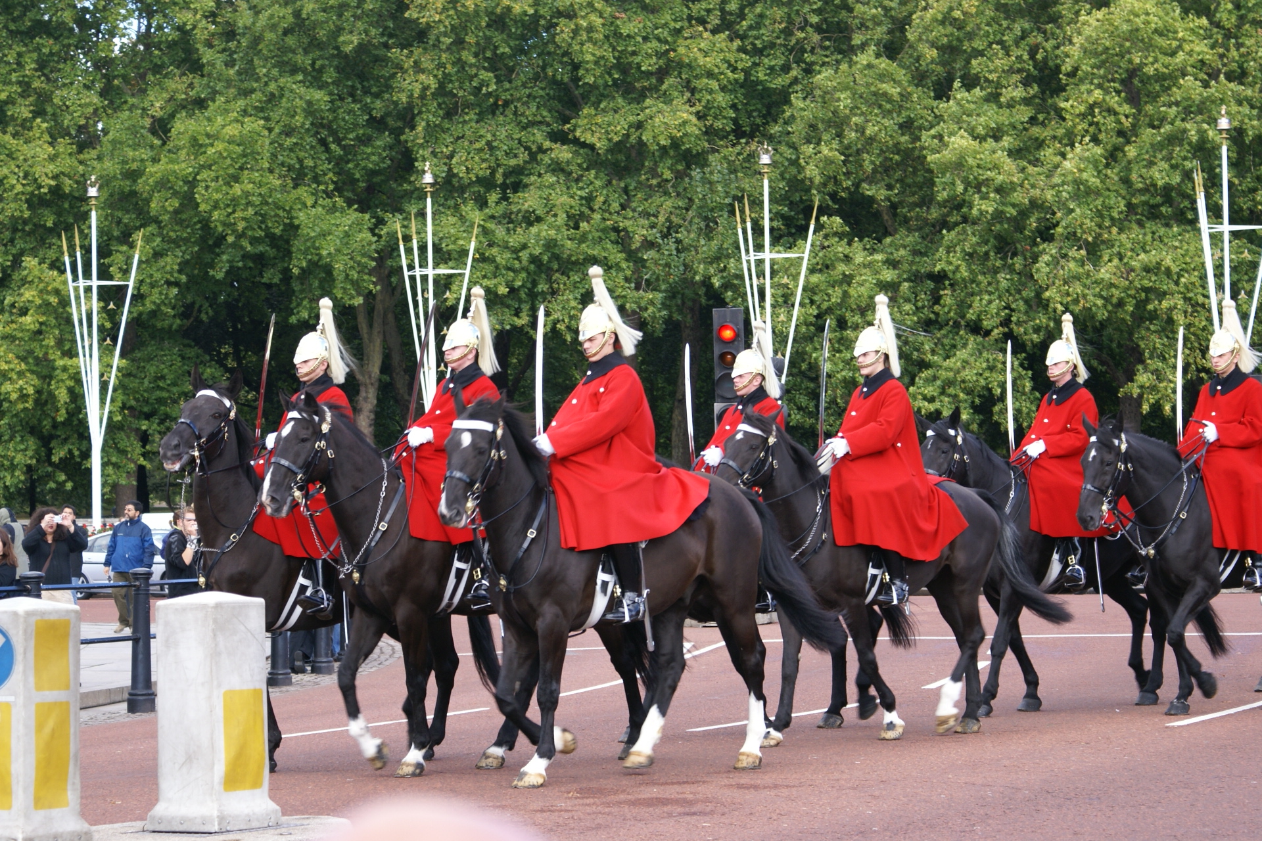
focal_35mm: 105
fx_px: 3681
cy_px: 420
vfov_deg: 13.0
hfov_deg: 19.5
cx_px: 631
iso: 125
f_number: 5.6
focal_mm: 70
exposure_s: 1/125
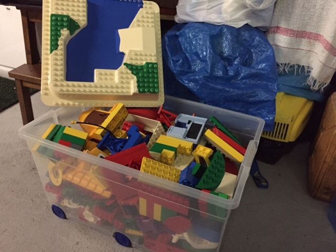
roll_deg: -2.1
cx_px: 168
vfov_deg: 48.2
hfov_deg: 61.7
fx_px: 281
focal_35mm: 29
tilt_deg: -35.1
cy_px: 126
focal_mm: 4.15
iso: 400
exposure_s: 1/17
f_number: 2.2
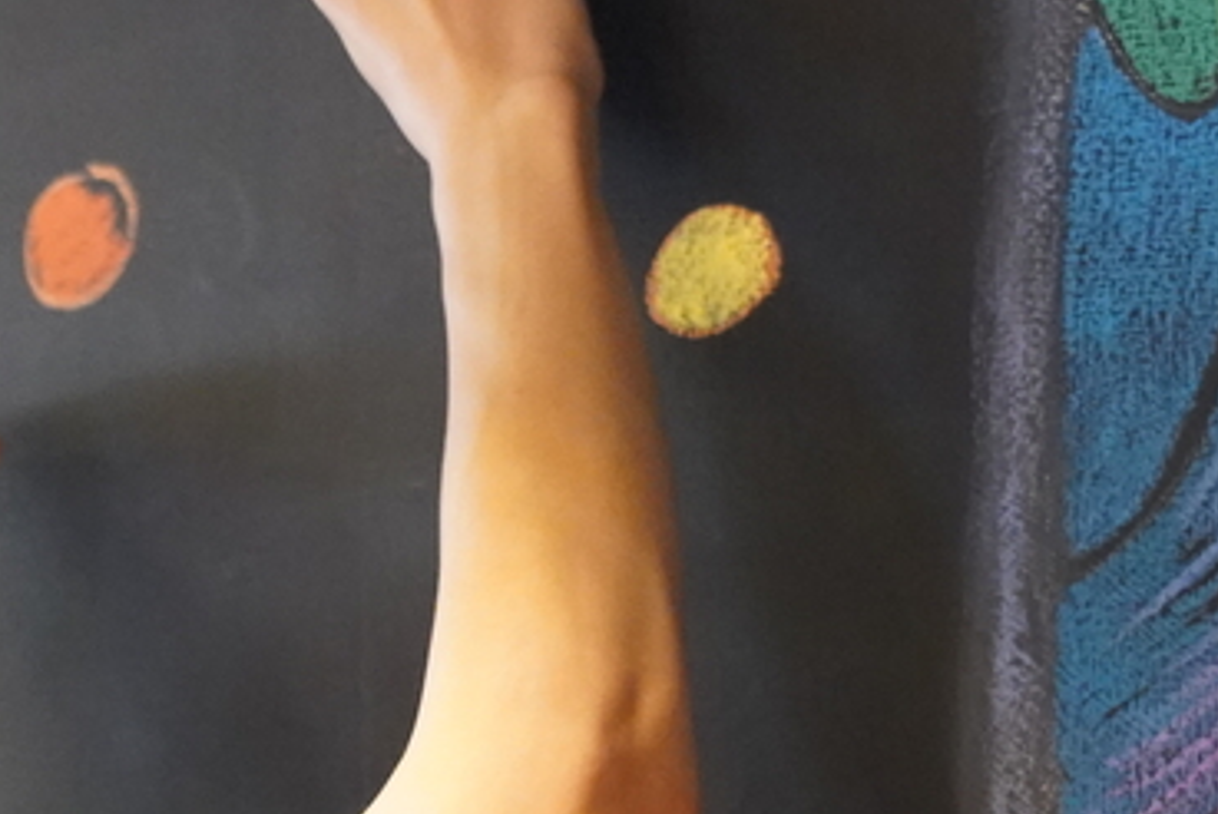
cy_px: 1022
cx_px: -242
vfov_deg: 11.7
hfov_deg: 17.1
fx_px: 3860
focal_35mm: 114
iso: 10000
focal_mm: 35
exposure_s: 1/160
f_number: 4
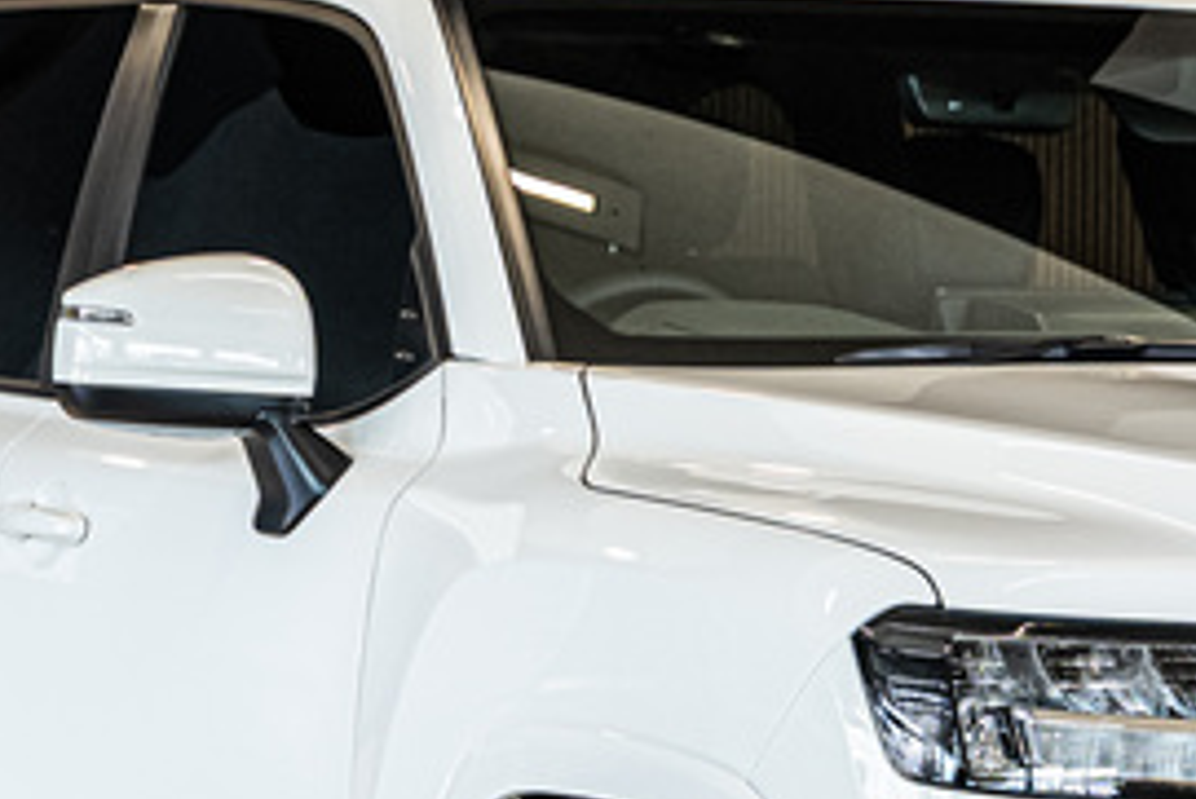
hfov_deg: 10.1
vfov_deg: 6.7
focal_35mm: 204
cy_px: 464
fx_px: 6781
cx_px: 947
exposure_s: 1/125
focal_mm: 54
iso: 640
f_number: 4
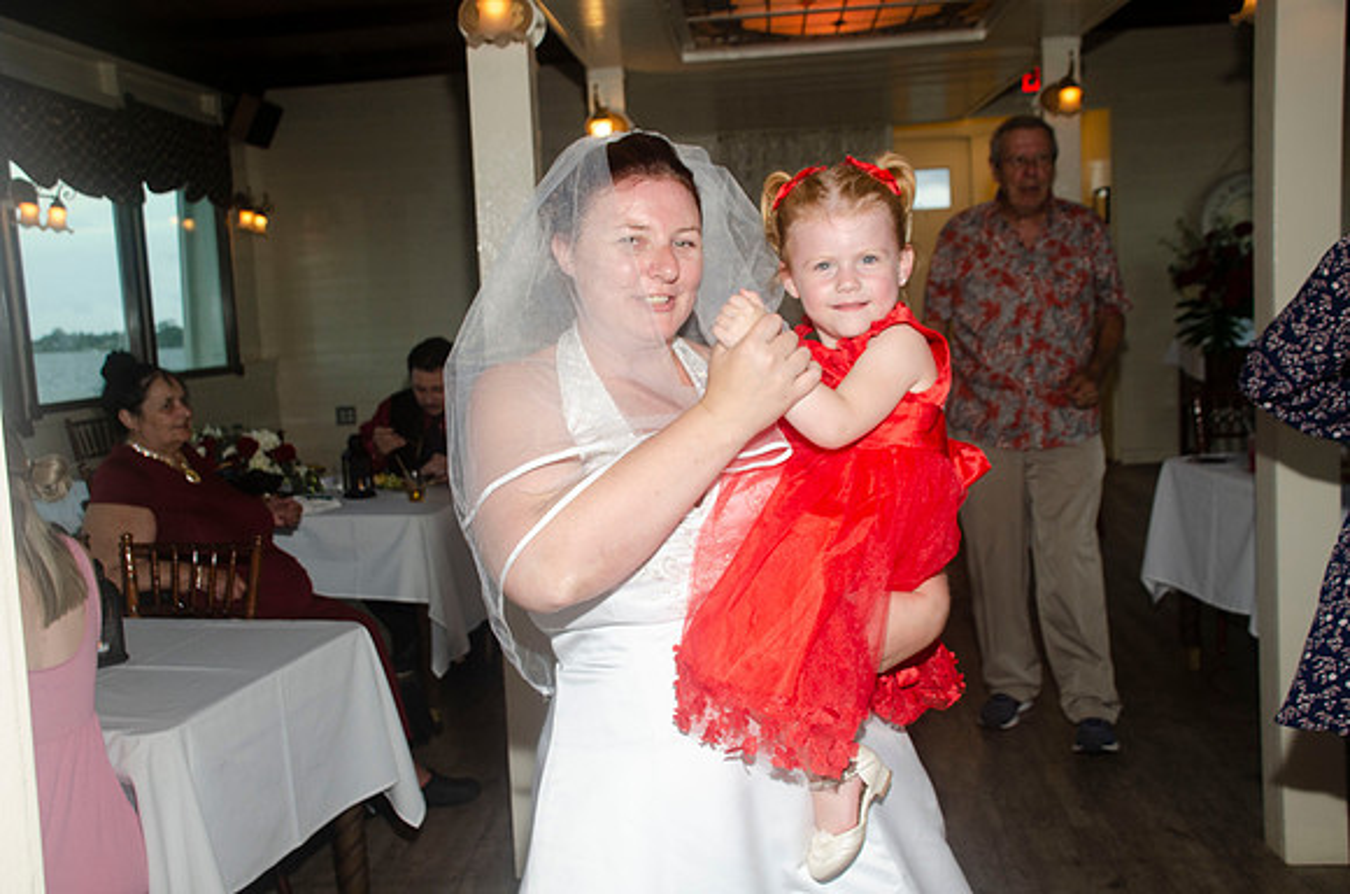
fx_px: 1347
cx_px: 675
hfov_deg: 53.2
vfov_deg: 36.7
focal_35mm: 36
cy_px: 447
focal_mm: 24
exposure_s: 1/60
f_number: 5.6
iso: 400
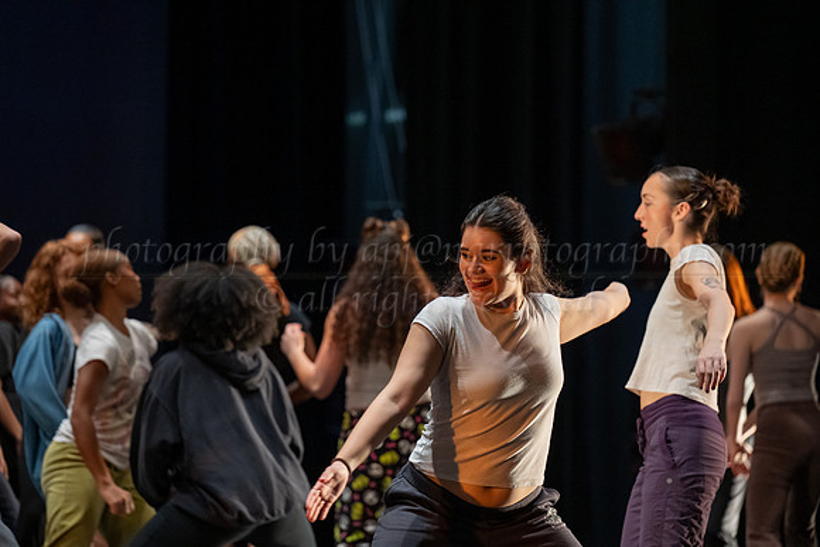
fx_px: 3189
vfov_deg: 9.8
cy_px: 274
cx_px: 410
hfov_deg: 14.7
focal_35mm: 140
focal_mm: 140
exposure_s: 1/400
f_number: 3.2
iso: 3200
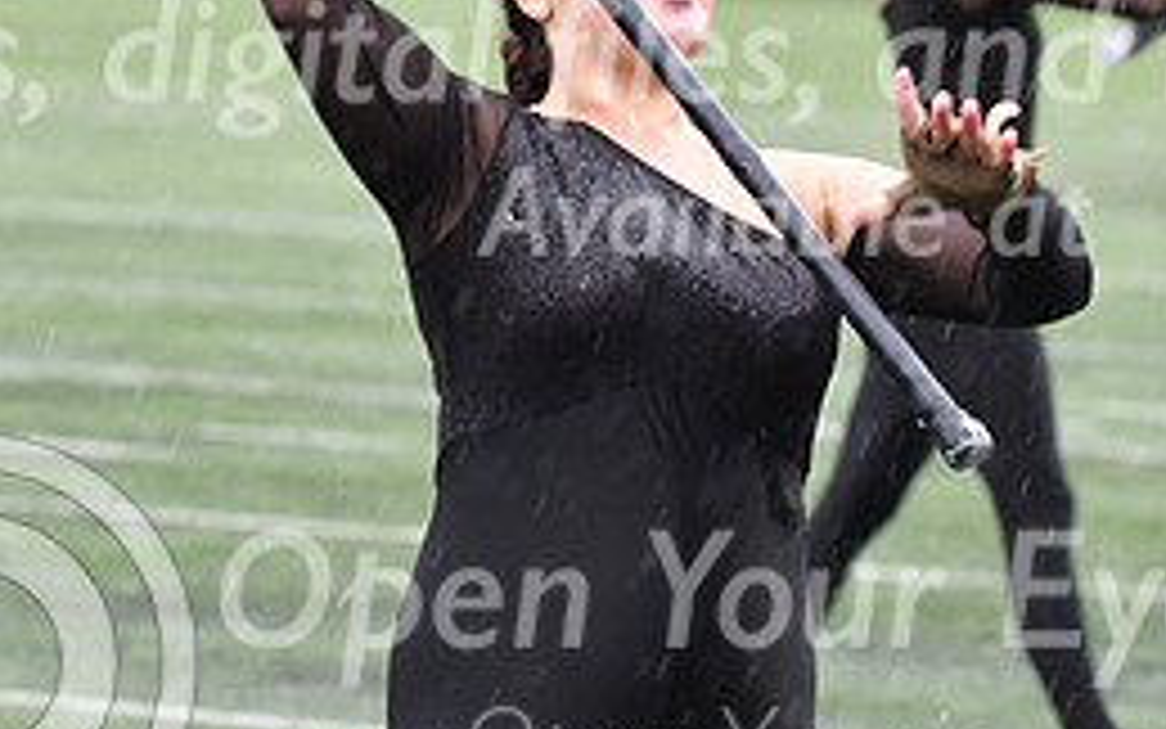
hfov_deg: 5.6
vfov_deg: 3.5
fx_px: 11983
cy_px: 290
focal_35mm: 377
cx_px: 788
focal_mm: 110
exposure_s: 1/400
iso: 1000
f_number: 4
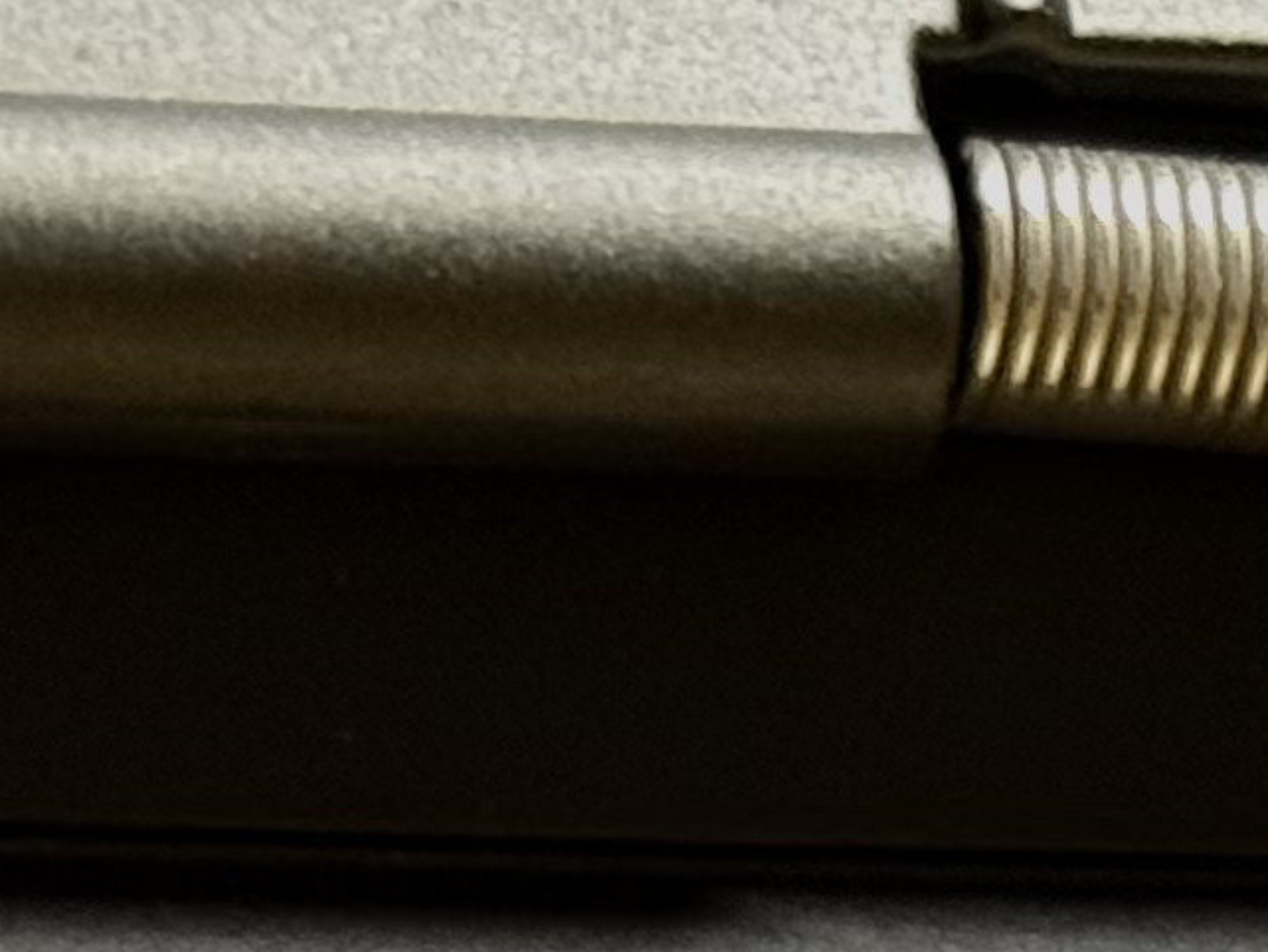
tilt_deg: +2.2
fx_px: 11064
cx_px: 1824
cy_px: 2019
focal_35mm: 302
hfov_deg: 6.5
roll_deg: -0.2
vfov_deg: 4.8
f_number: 1.78
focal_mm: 6.76
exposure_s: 1/25
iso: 400
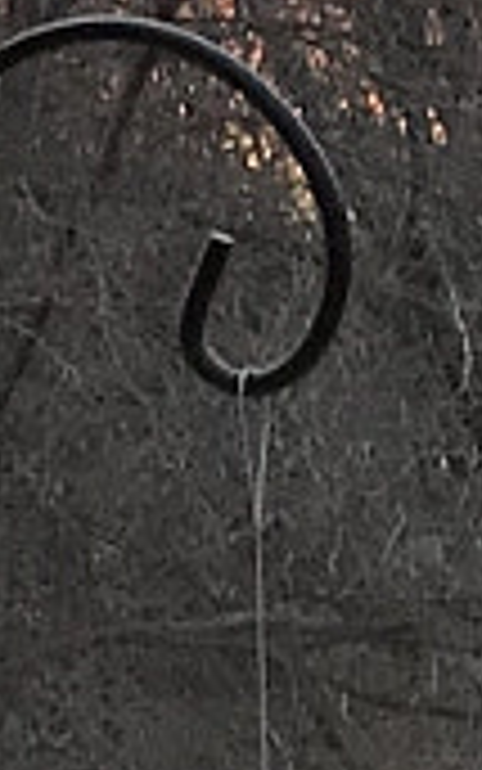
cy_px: -171
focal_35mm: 278
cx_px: -1568
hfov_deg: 4.3
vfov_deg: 7.5
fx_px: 5838
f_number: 1.8
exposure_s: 1/60
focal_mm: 3.99
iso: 25
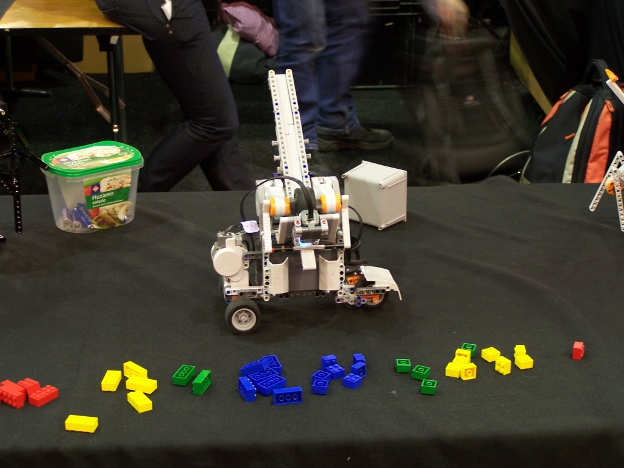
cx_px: 312
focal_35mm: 69
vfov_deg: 21.3
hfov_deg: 28.2
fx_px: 1244
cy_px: 234
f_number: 3.2
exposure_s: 1/2
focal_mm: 11.5
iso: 80
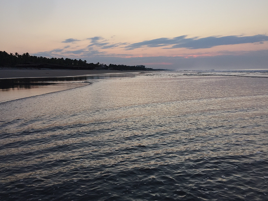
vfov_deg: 44.2
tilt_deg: -6.4
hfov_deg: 56.8
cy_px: 105
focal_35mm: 32
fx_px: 248
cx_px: 135
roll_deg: +1.8
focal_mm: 4.15
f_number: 2.2
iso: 40
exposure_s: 1/100
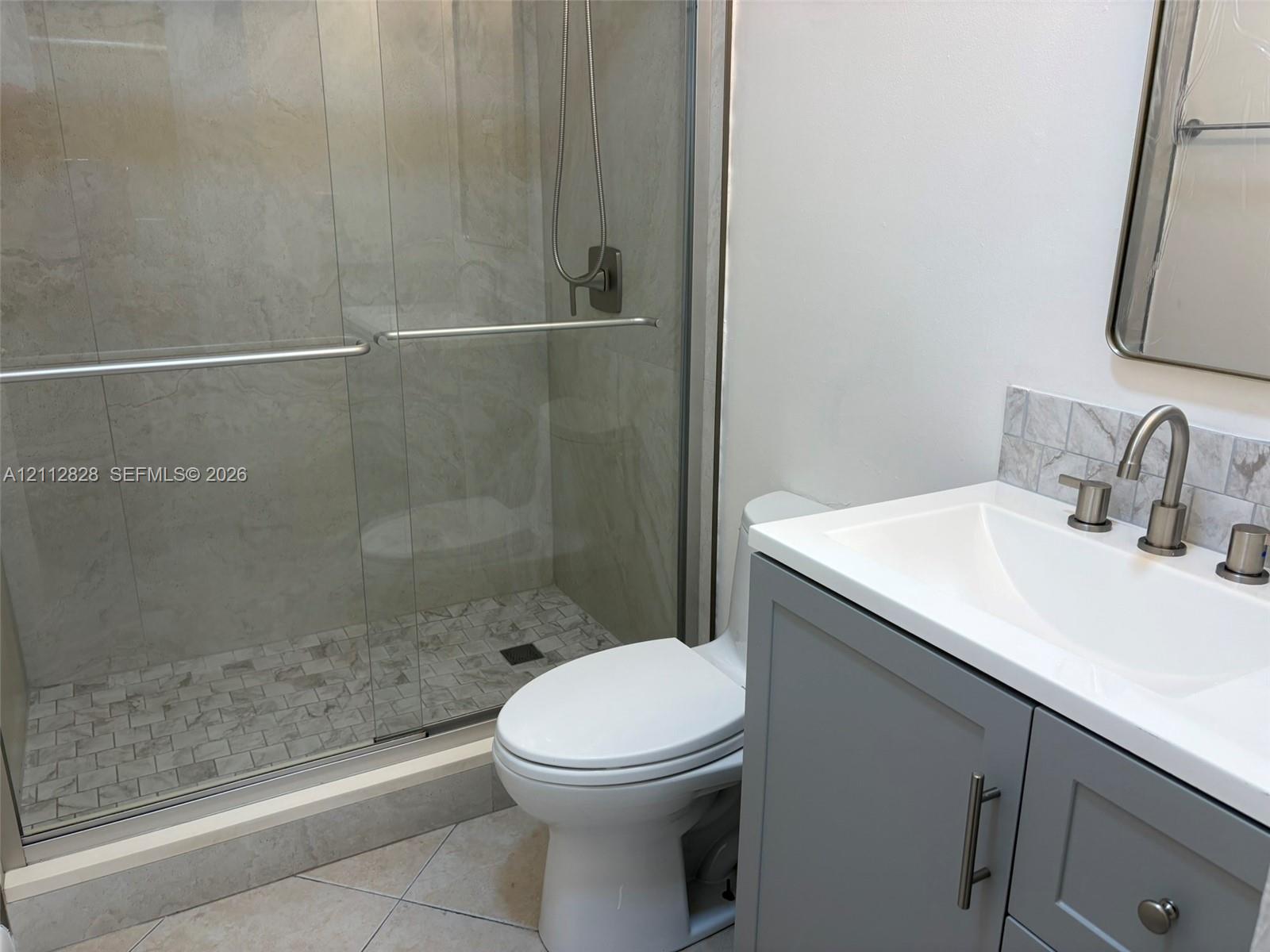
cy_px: 476
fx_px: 954
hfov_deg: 67.3
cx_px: 635
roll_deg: +1.0
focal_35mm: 26
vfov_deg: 53.1
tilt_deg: -16.9
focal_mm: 5.96
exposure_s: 1/120
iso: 80
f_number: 1.6
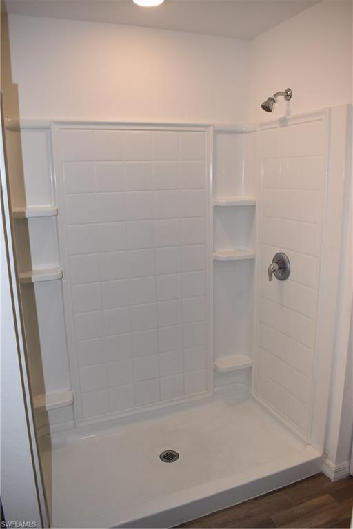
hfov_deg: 47.9
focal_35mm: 27
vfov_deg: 67.4
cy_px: 264
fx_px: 397
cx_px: 176
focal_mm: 18
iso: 720
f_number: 5
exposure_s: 1/200
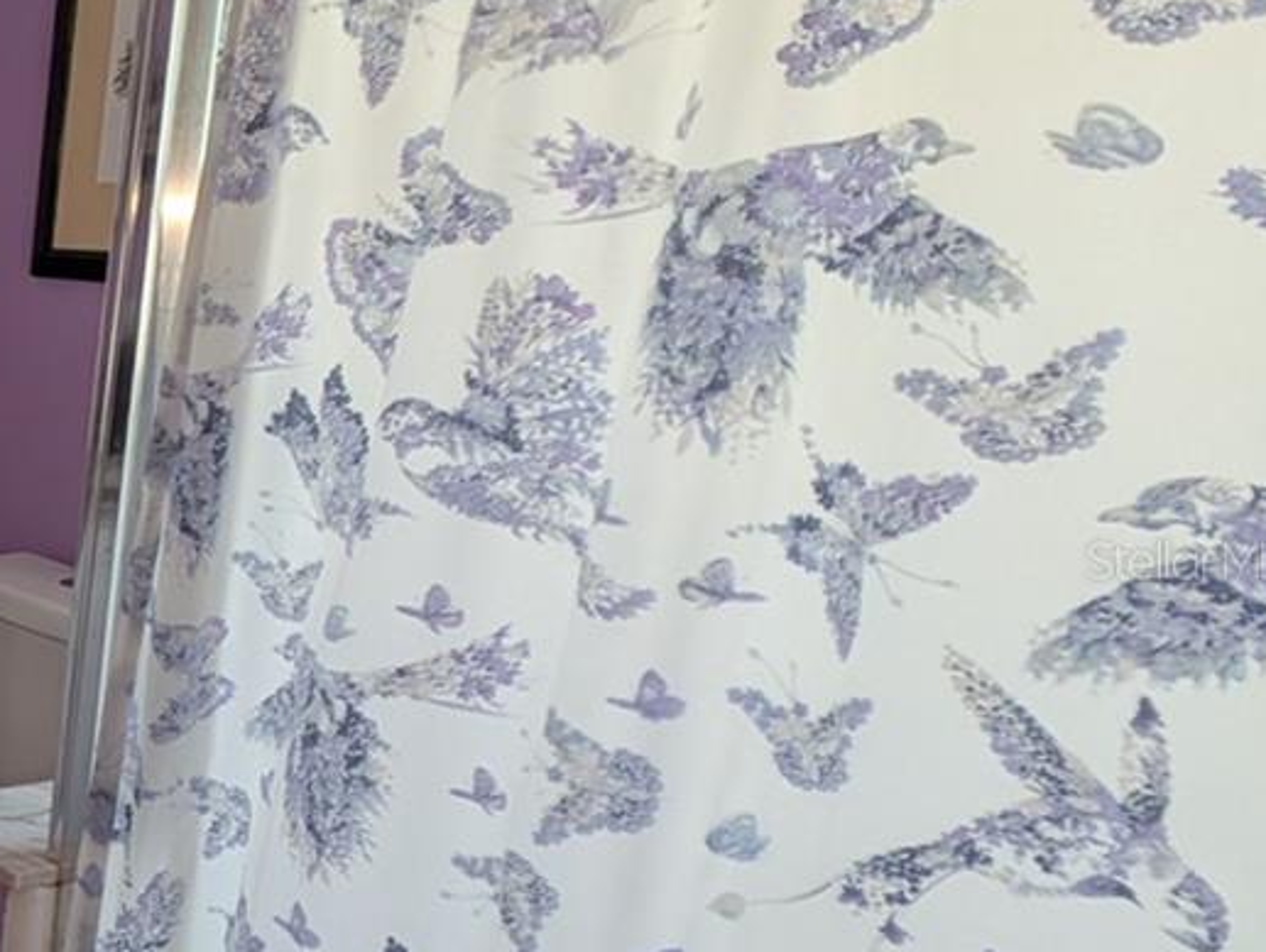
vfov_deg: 38.6
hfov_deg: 29.4
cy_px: 560
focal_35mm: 37
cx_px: -634
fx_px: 1355
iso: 99
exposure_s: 1/99.5
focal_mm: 2.23
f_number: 1.95
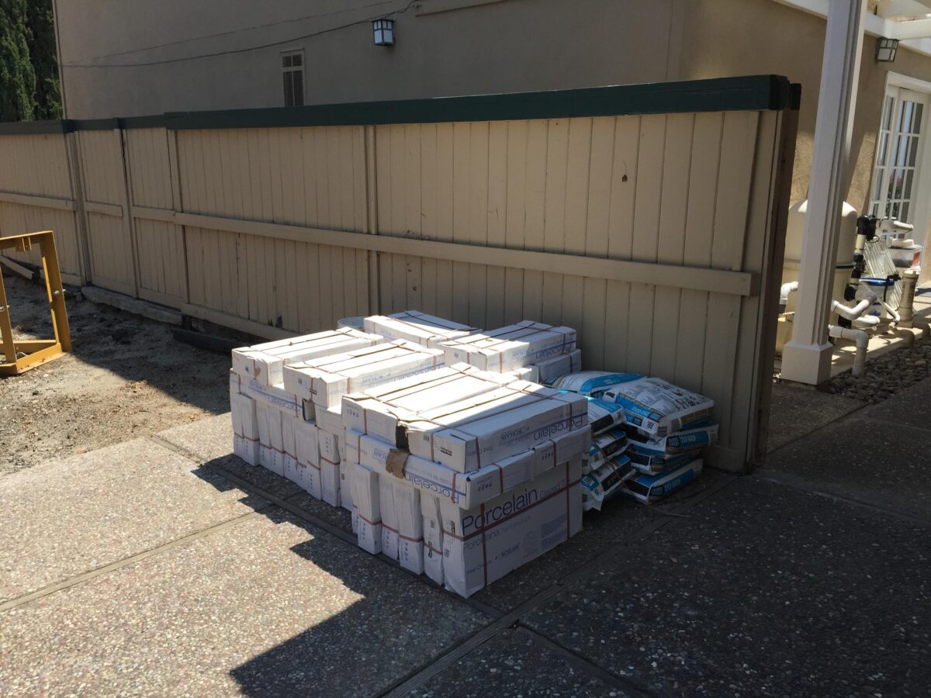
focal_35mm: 29
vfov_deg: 48.2
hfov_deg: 61.7
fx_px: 780
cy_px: 349
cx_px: 466
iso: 32
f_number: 2.2
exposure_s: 1/1464
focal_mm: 4.15
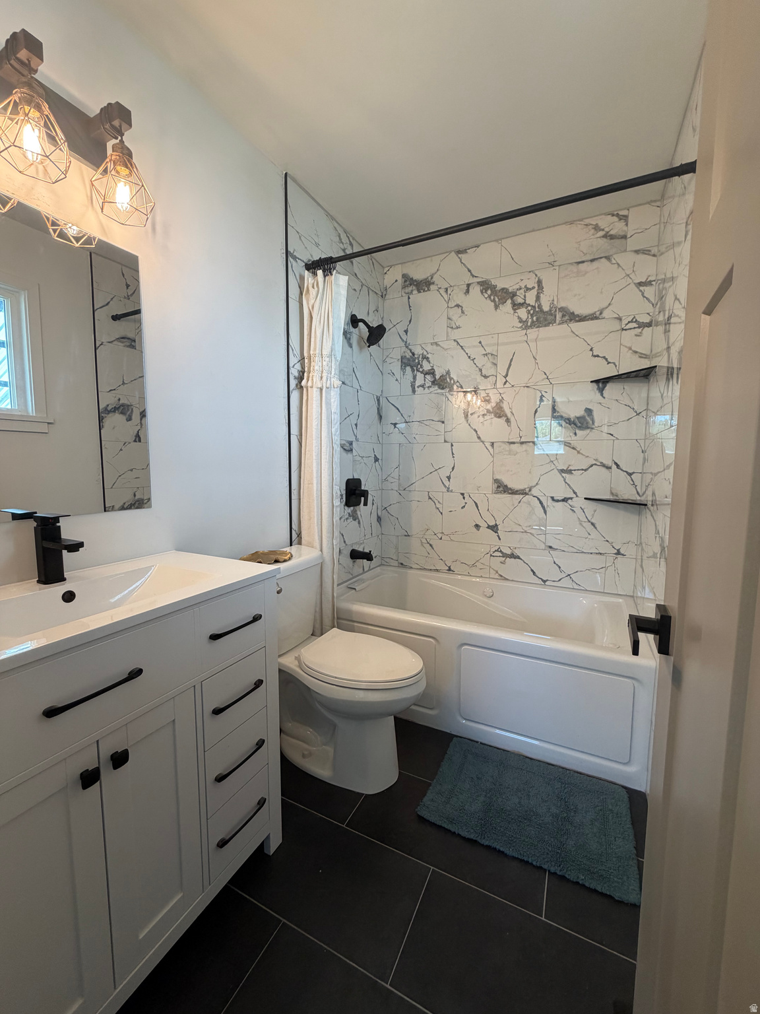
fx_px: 410
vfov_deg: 102.1
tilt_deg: -5.7
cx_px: 380
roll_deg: -0.8
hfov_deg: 85.7
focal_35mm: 14
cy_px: 507
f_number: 2.2
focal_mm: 2.22
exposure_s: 1/120
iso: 200
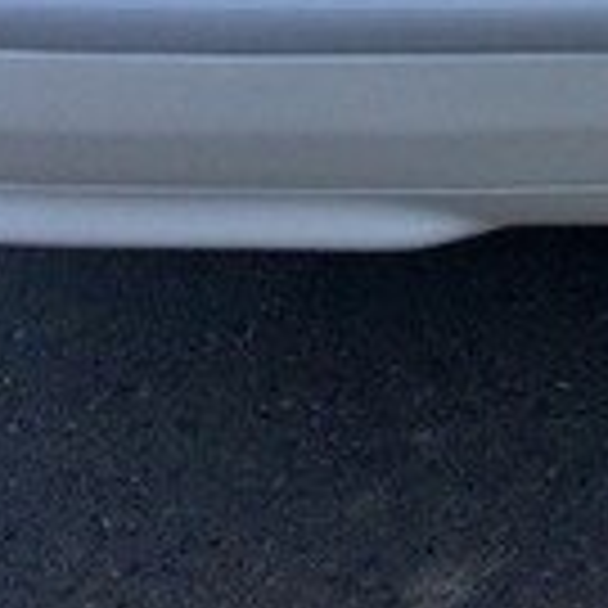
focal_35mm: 125
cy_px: -475
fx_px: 2484
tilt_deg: -23.6
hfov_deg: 13.6
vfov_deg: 12.7
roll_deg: +1.6
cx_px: 739
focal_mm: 4.15
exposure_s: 1/136
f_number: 2.2
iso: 32
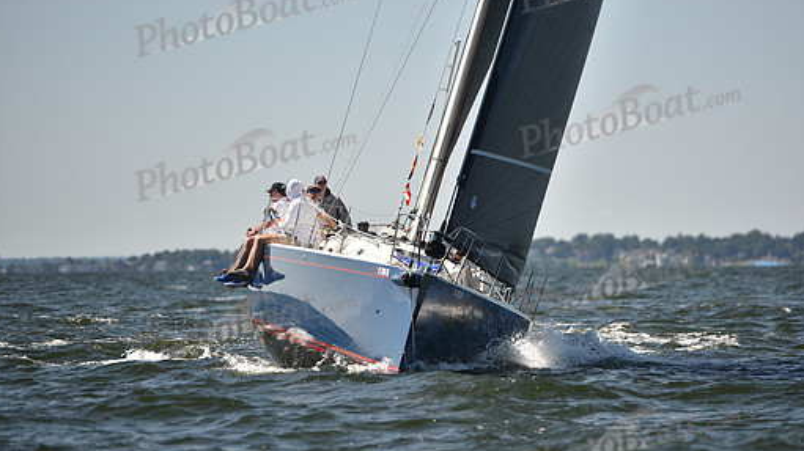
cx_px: 439
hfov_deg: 9.1
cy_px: 221
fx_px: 5072
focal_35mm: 238
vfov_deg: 5.1
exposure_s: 1/1600
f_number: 3.2
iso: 250
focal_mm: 200
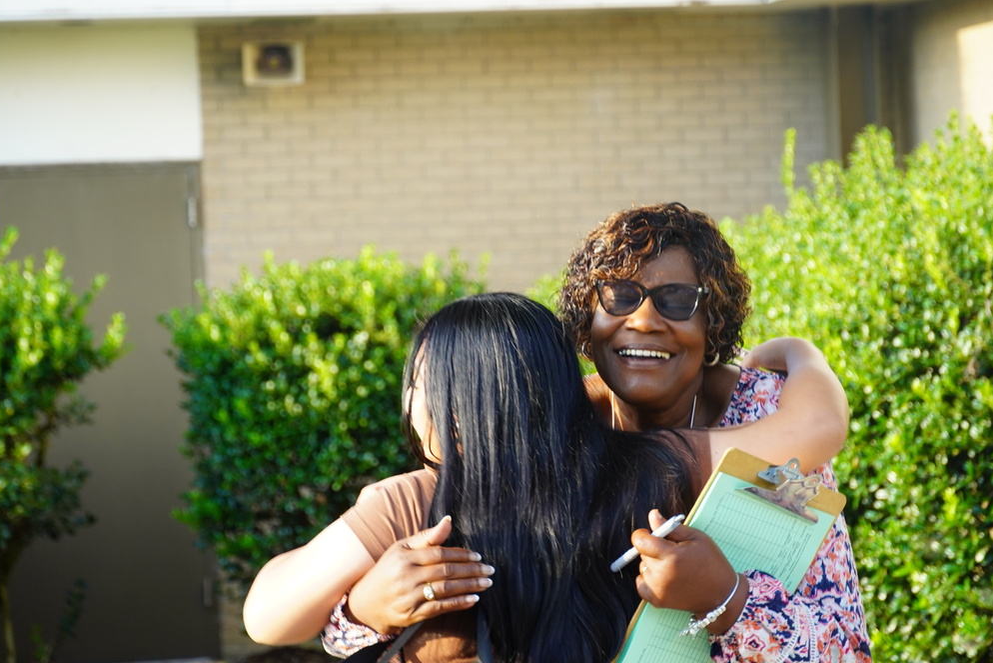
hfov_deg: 15.1
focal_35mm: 136
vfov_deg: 10.1
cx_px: 488
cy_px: 340
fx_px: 3752
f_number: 5.6
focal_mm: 88
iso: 500
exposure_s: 1/160
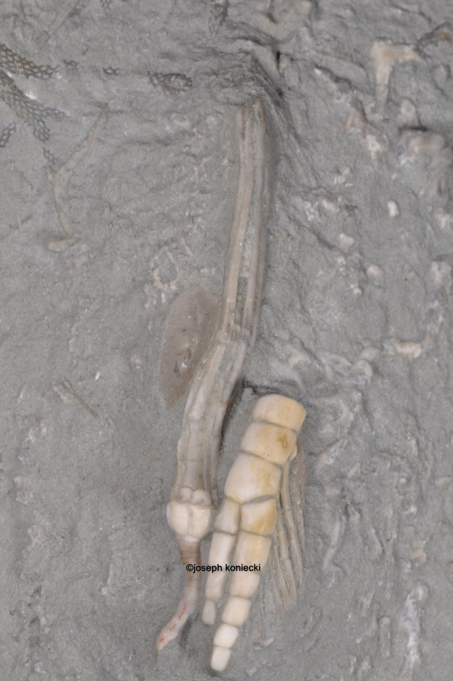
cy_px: 340
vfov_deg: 22.6
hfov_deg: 15.2
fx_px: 1703
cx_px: 226
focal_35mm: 90
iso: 200
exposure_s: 1/13
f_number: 51
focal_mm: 60
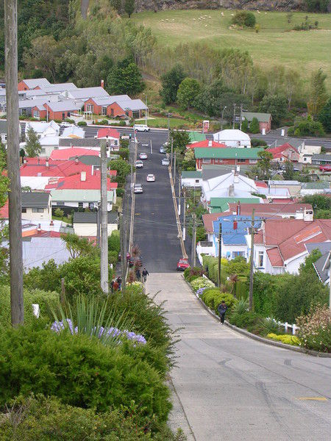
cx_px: 166
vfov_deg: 20.7
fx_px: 1211
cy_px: 220
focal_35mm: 95
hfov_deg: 15.6
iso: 50
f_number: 4.4
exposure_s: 1/98.8
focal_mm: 14.5
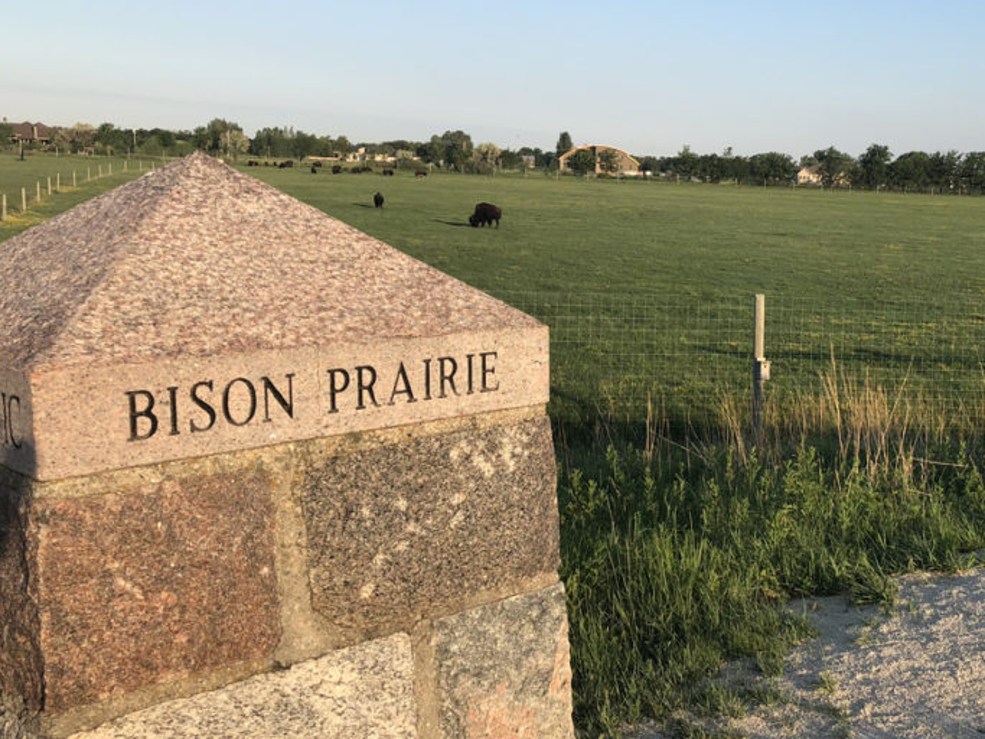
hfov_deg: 43.6
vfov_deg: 34.3
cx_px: 714
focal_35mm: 42
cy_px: 358
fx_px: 1195
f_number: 1.8
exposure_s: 1/1200
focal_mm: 3.99
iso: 20
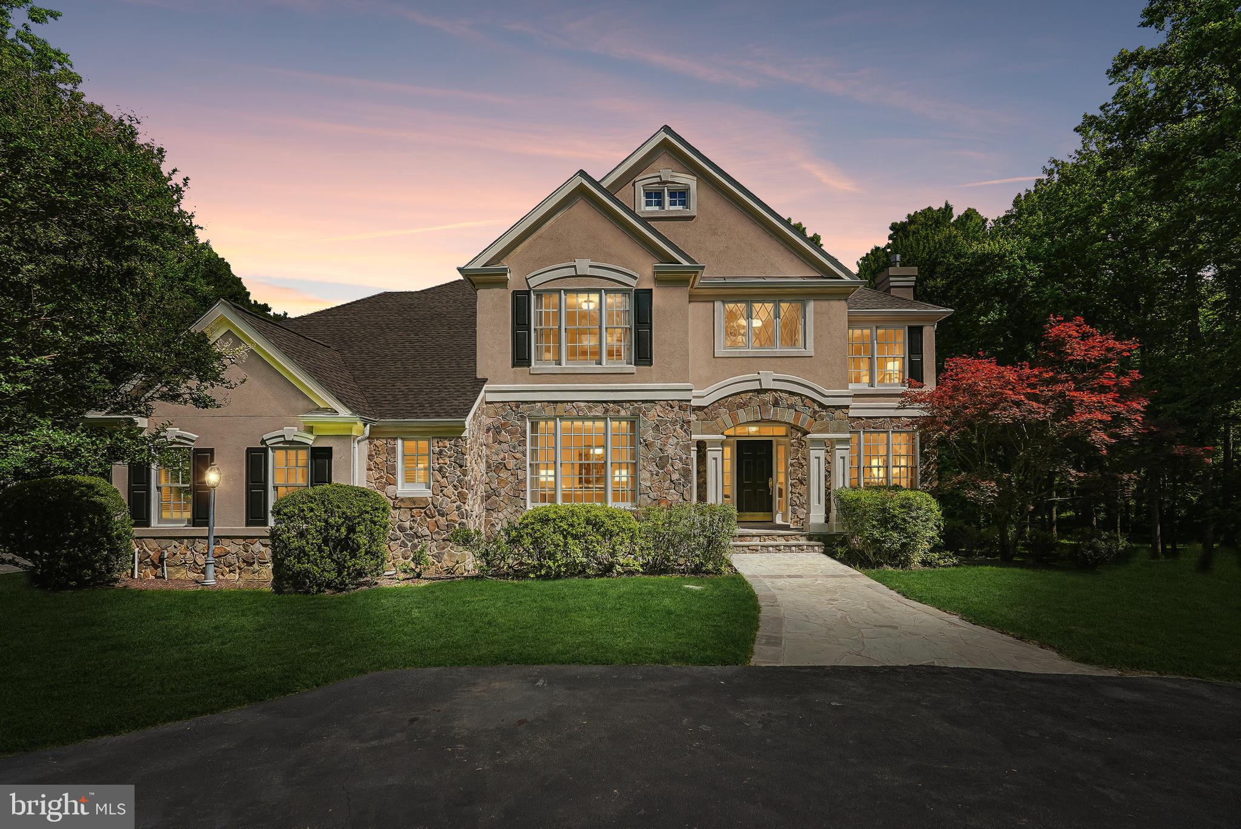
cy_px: 414
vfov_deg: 72.1
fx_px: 569
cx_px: 620
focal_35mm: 16
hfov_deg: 95.0
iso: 80
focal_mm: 16.5
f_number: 4.5
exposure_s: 1/200
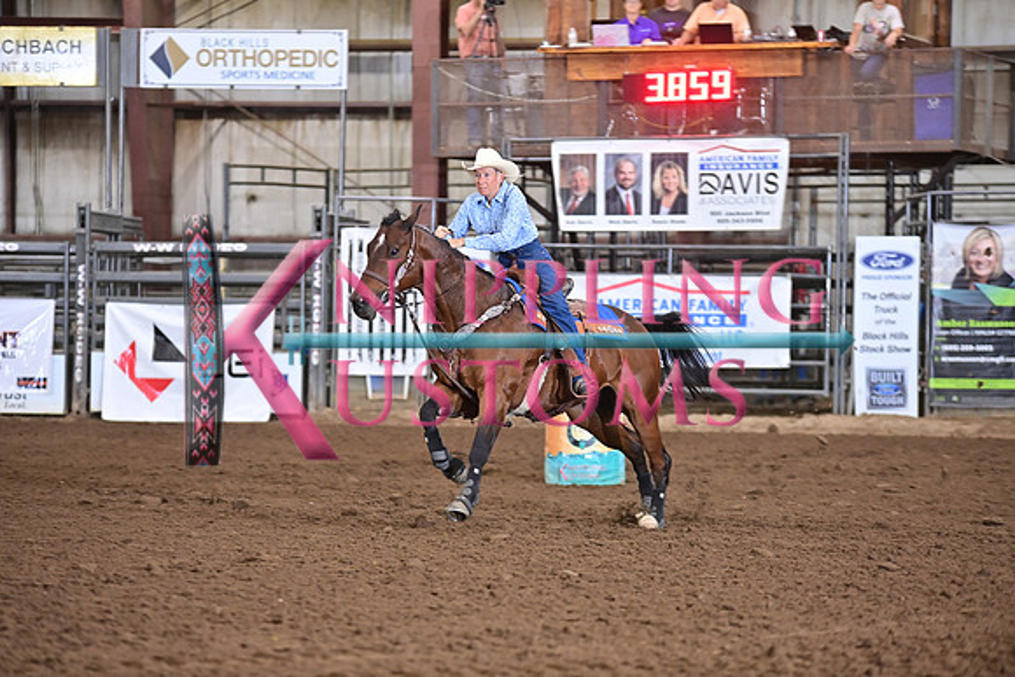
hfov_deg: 12.8
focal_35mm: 160
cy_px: 338
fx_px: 4512
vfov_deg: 8.6
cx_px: 508
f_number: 3.2
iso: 1600
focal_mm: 160
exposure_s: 1/250
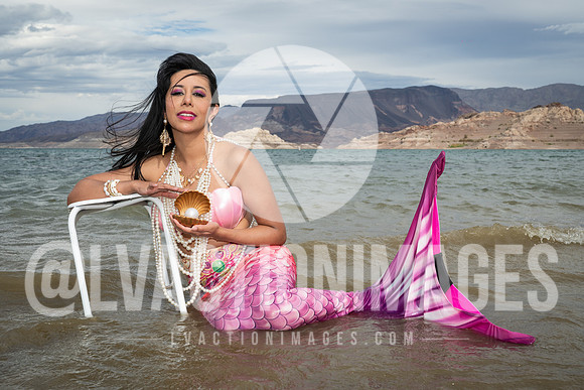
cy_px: 196
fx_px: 681
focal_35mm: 42
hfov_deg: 46.4
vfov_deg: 31.9
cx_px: 299
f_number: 10
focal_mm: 39
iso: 64
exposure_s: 1/250
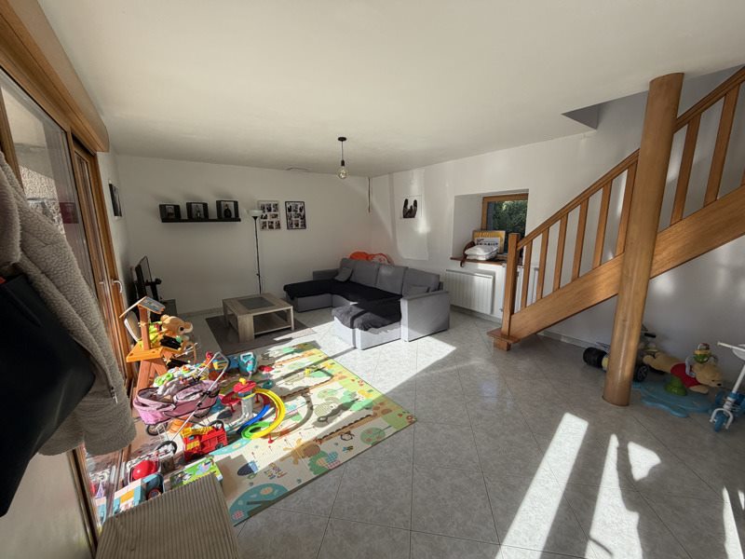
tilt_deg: -9.6
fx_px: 301
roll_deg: -0.1
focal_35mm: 14
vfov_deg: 85.7
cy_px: 280
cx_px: 372
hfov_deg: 102.1
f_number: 2.2
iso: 50
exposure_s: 1/502
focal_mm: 2.22
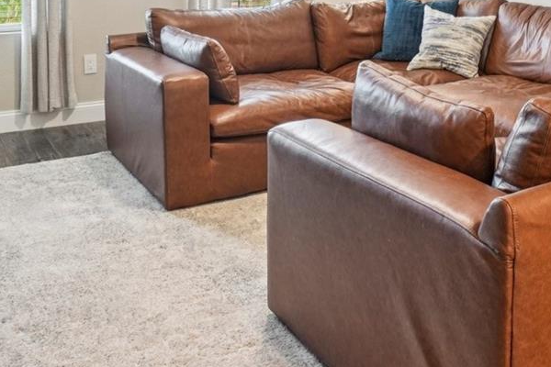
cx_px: 365
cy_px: -23
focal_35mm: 40
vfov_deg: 30.4
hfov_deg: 47.7
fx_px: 612
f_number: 8
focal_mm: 10
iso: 400
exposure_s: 1/6
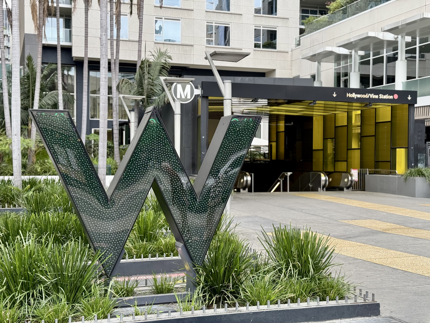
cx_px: 215
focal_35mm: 48
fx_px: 596
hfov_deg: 39.7
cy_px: 162
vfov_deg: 30.3
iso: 100
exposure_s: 1/437
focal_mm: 6.76
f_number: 1.78
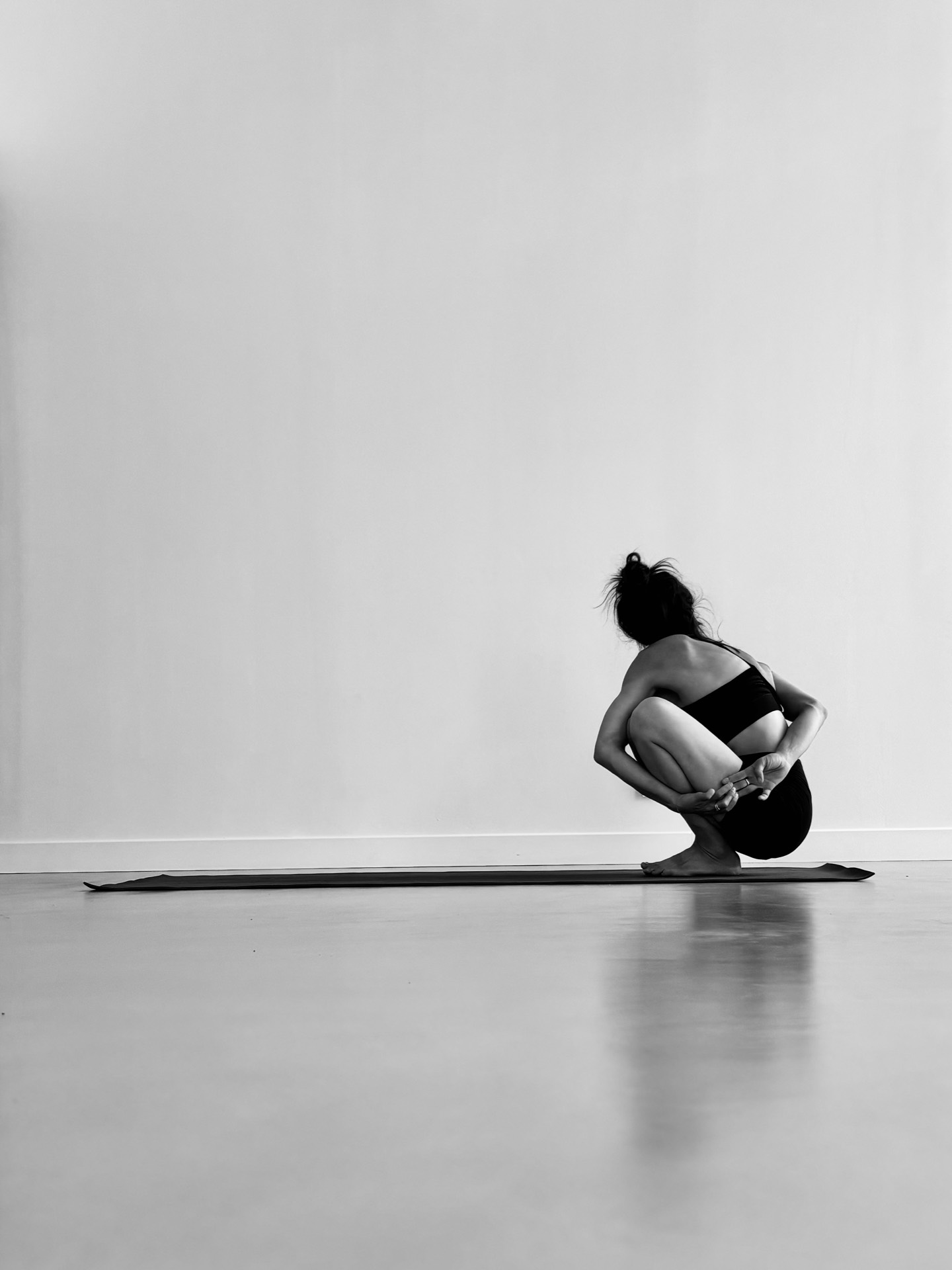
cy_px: 635
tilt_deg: +0.6
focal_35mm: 26
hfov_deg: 53.1
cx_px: 476
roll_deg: -0.1
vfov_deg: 67.3
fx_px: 953
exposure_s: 1/174
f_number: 1.6
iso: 40
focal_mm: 5.96
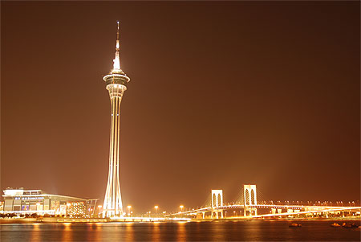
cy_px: 121
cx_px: 180
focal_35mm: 40
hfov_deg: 47.9
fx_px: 407
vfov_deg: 33.1
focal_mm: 27
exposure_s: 6
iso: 100
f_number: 3.8
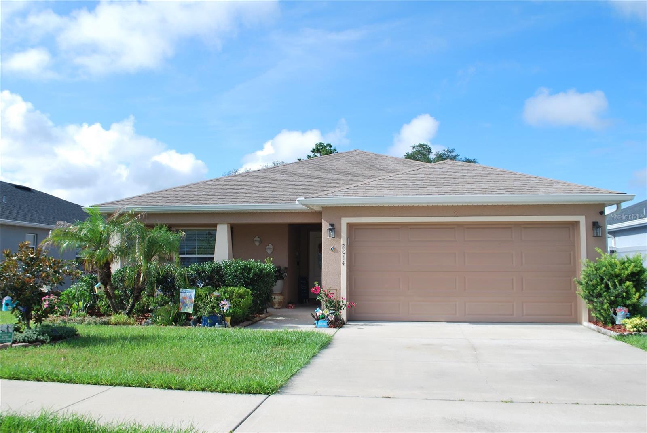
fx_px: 540
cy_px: 216
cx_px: 324
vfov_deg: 43.7
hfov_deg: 61.9
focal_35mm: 30
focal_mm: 20
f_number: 7.1
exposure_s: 1/200
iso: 100
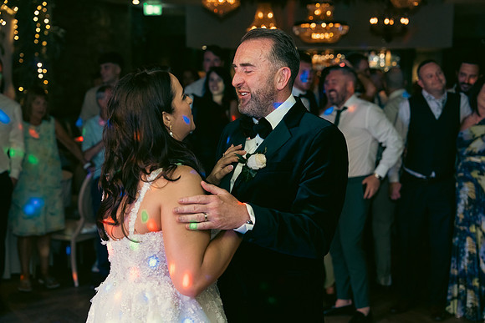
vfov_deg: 23.8
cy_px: 162
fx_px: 768
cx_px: 242
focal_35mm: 57
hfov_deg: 35.0
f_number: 3.5
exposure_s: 1/160
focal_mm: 57
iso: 2500
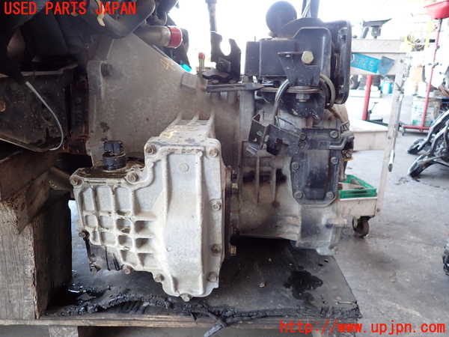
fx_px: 324
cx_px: 224
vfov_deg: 54.9
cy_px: 168
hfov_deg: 69.4
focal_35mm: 25
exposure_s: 1/80
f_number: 2
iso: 200
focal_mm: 4.5
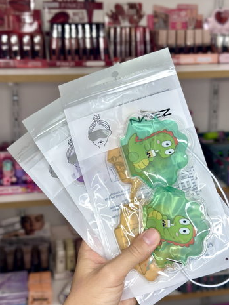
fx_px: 485
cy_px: 162
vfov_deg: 34.9
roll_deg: -1.0
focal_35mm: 55
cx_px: 127
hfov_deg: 26.6
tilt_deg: -16.1
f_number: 1.78
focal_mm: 6.86
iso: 80
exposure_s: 1/100
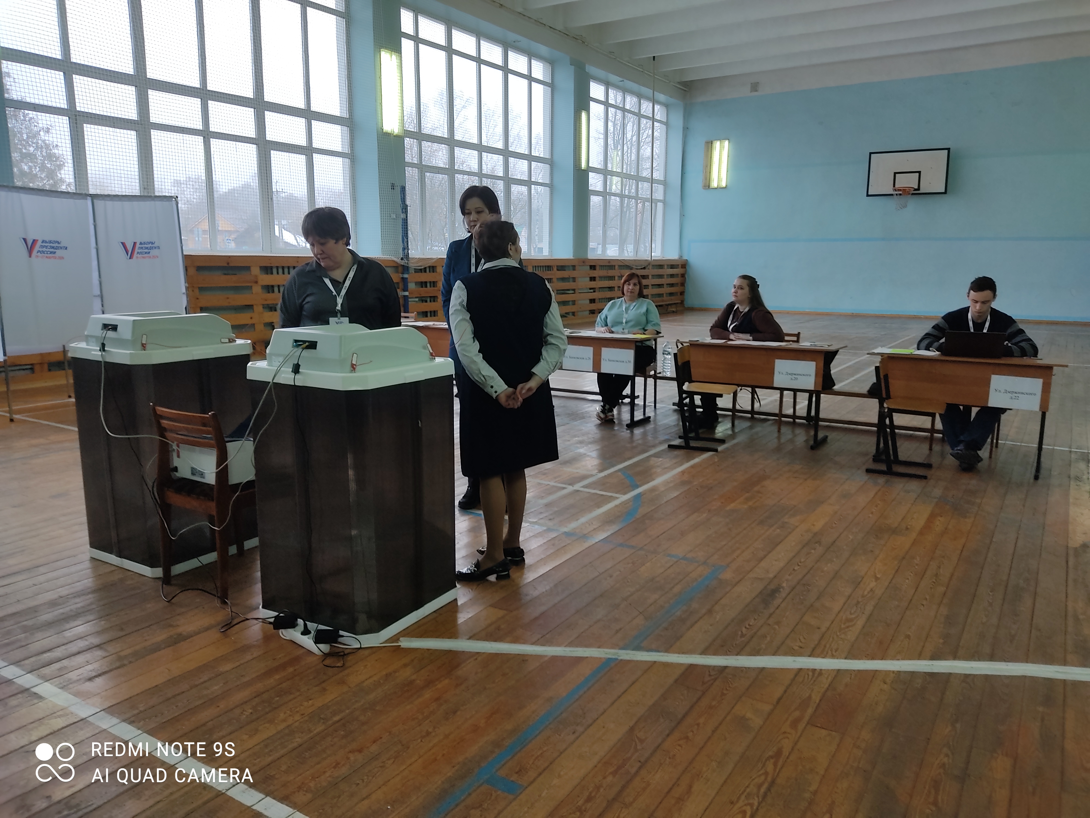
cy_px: 409
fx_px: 819
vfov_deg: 53.1
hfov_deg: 67.3
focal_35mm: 26
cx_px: 545
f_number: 1.79
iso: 102
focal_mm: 4.74
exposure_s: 1/33
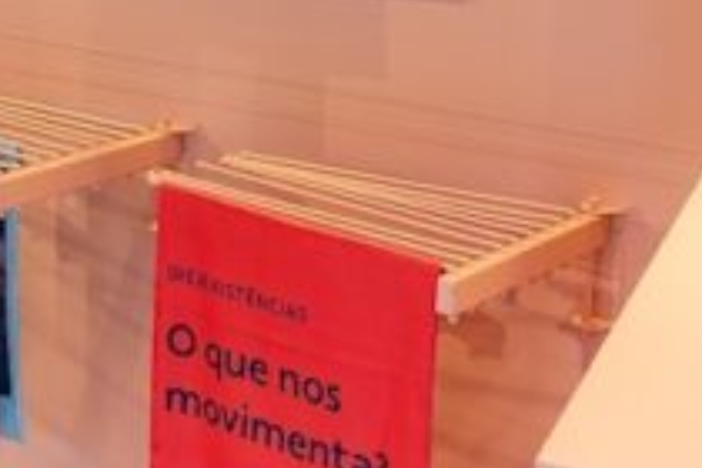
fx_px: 2535
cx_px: -334
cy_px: -50
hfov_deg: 14.7
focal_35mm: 130
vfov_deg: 10.4
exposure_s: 1/160
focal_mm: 35
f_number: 4
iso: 800
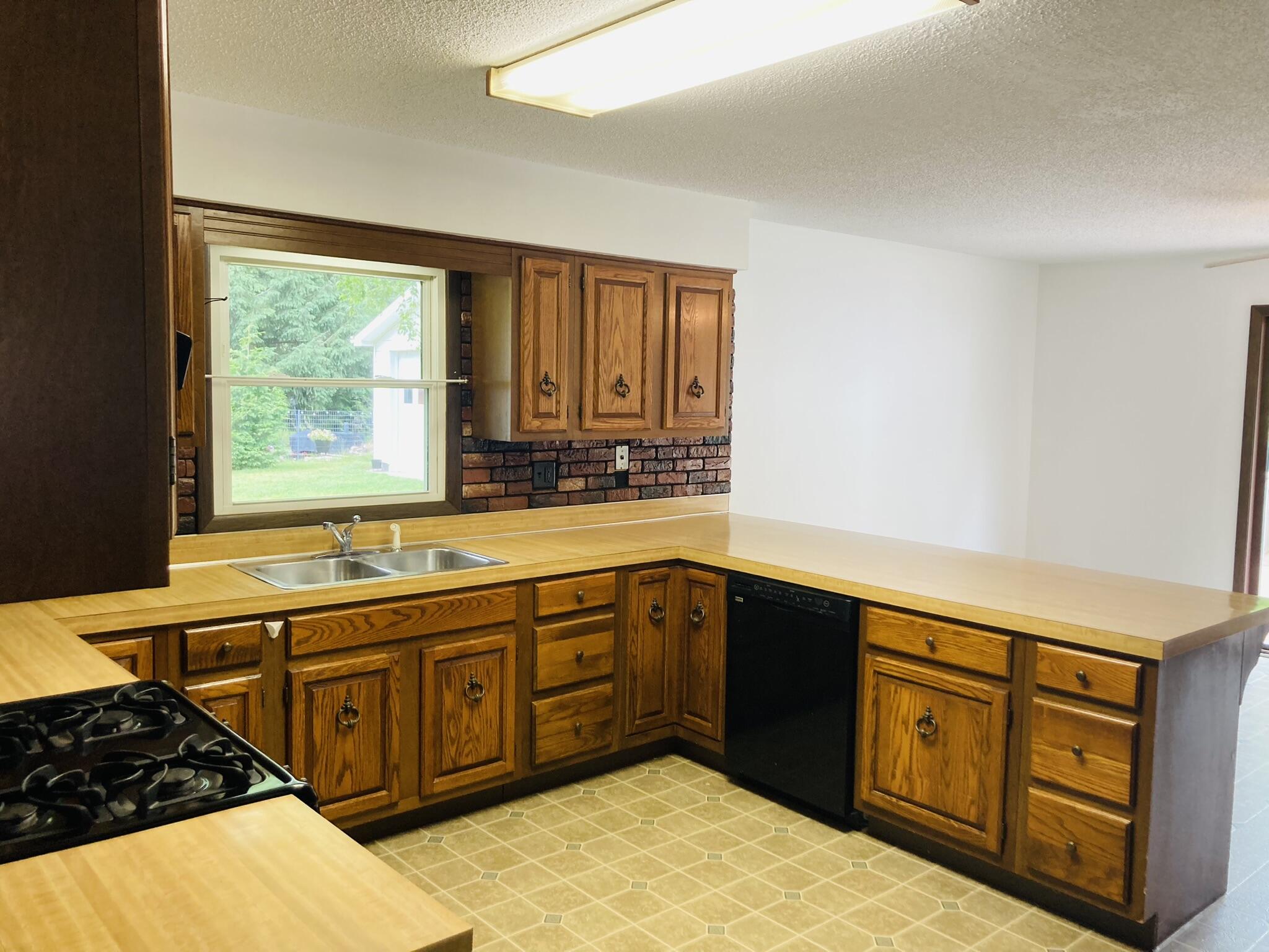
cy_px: 476
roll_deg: -0.6
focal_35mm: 28
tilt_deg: -3.6
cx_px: 634
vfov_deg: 49.7
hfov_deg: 63.4
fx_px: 1026
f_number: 1.8
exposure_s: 1/60
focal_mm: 3.99
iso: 80
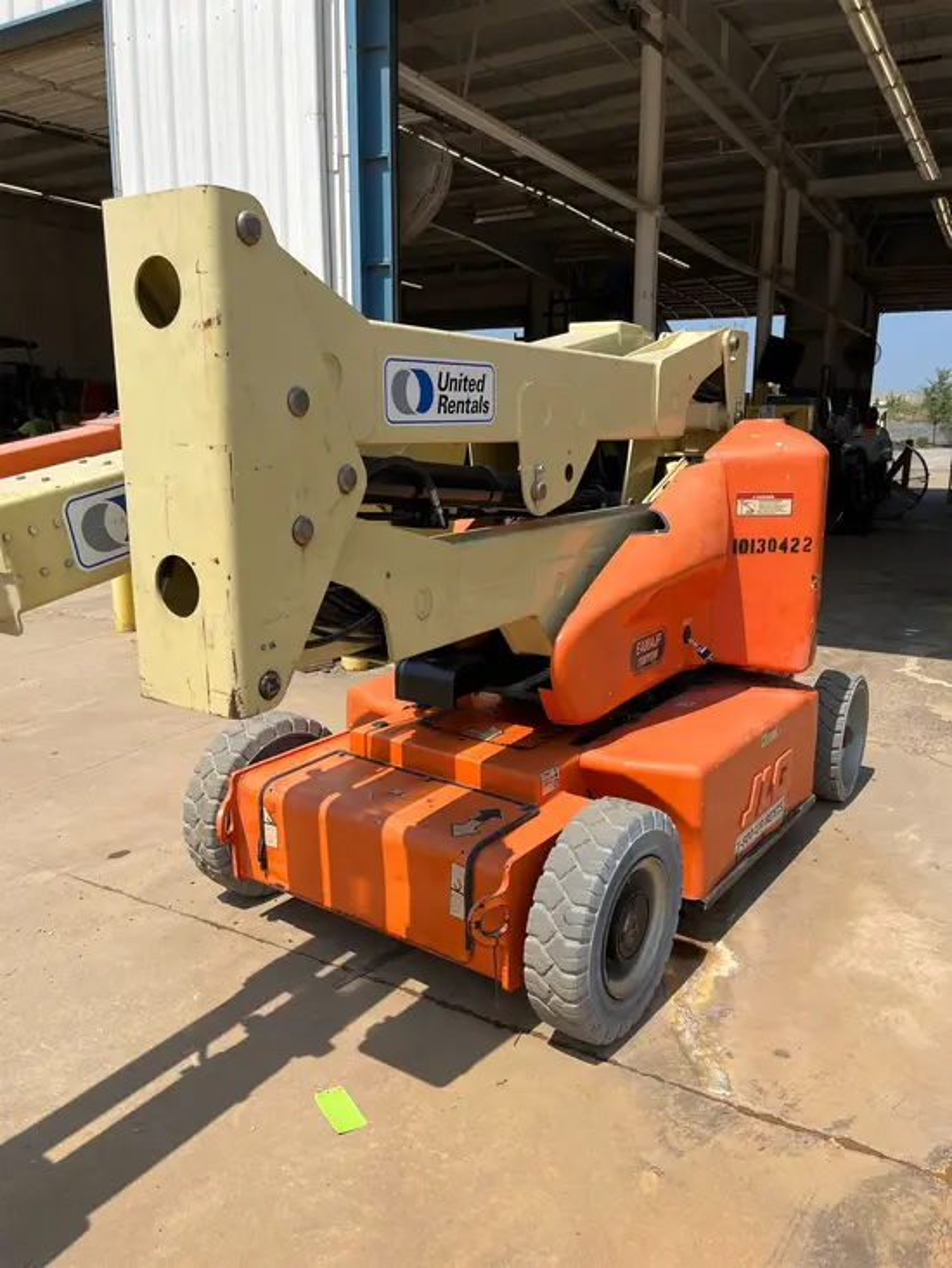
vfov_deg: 67.3
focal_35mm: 26
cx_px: 476
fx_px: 953
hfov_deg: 53.1
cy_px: 634
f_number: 1.6
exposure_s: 1/3311
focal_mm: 5.1
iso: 50
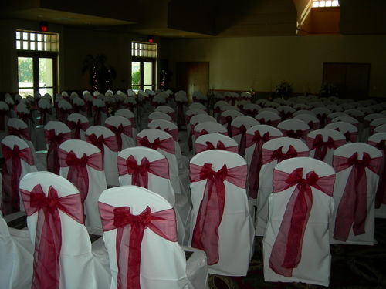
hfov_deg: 49.0
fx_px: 424
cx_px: 193
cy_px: 144
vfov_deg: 37.7
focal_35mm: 38
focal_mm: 8
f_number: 2.8
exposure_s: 1/60.1
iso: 64
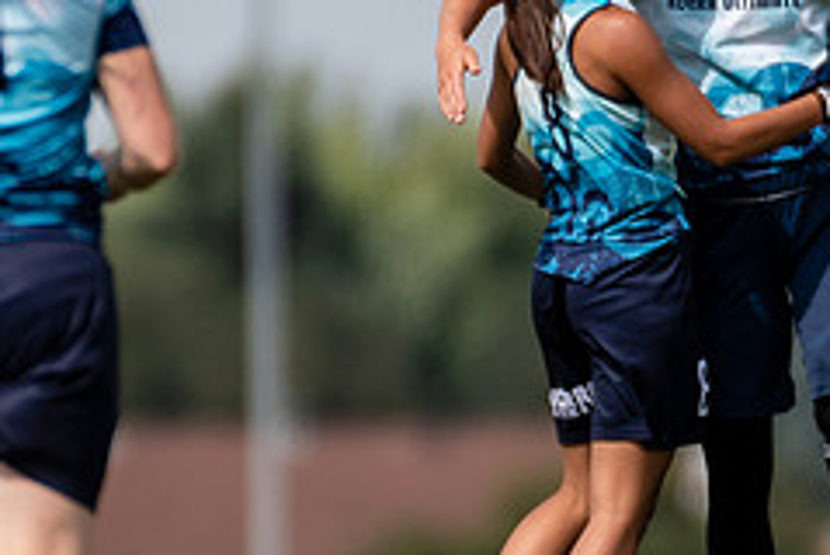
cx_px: 660
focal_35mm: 2331
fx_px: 53808
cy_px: 192
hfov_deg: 0.9
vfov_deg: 0.6
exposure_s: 1/1250
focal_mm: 400
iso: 100
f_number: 4
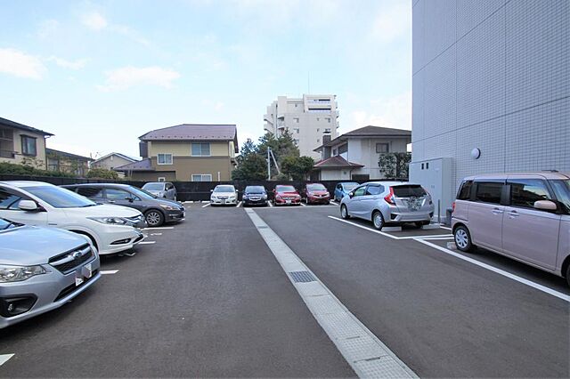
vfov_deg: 77.3
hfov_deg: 100.4
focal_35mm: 15
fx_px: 237
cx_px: 285
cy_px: 190
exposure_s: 1/100
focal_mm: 10
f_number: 6.3
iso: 100
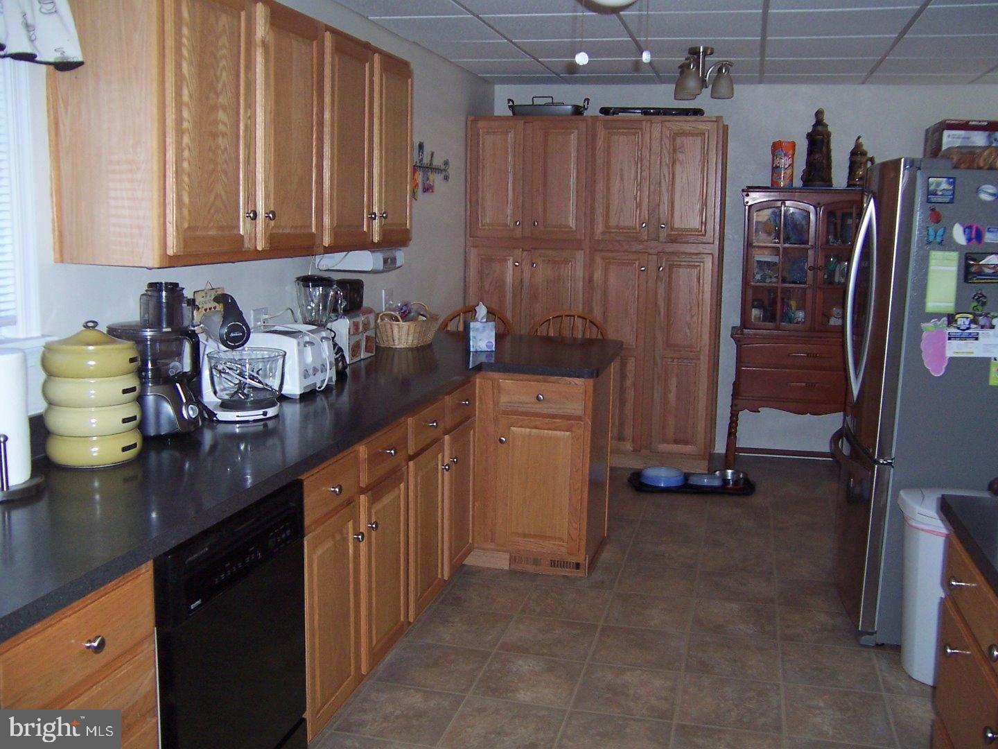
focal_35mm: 33
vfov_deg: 42.9
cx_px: 499
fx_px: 951
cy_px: 374
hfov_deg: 55.4
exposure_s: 1/60
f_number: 2.8
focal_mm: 5.5
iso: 140
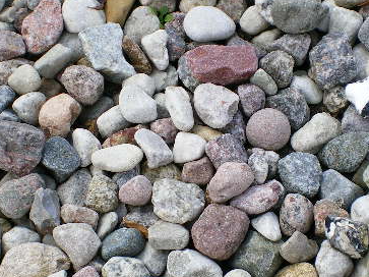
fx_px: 714
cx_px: 208
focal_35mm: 67
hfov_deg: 28.9
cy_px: 207
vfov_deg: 21.7
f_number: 4.6
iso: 64
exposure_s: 1/200
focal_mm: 6.3
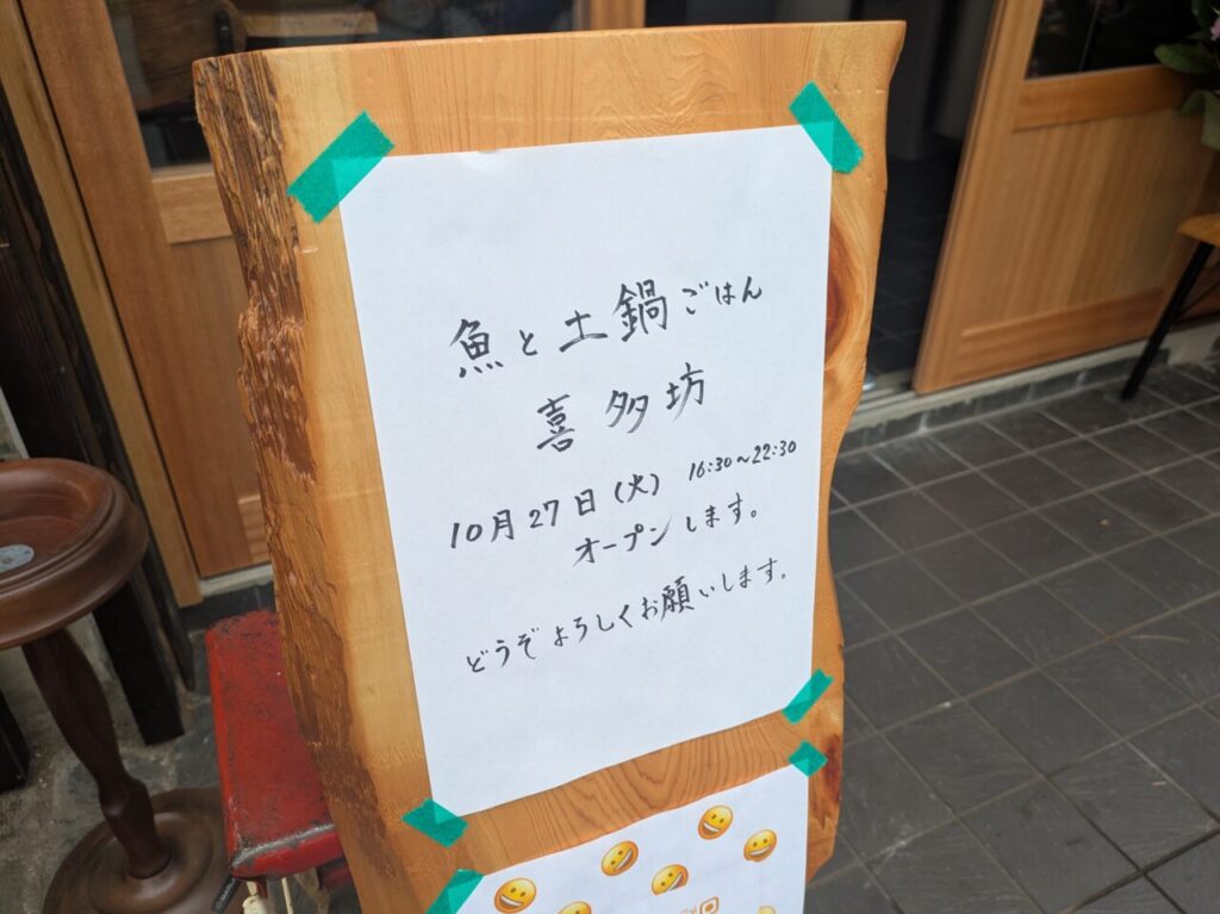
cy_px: 457
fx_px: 881
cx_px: 610
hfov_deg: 69.4
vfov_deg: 54.8
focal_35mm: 25
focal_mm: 5.43
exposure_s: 1/799
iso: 77
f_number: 1.89
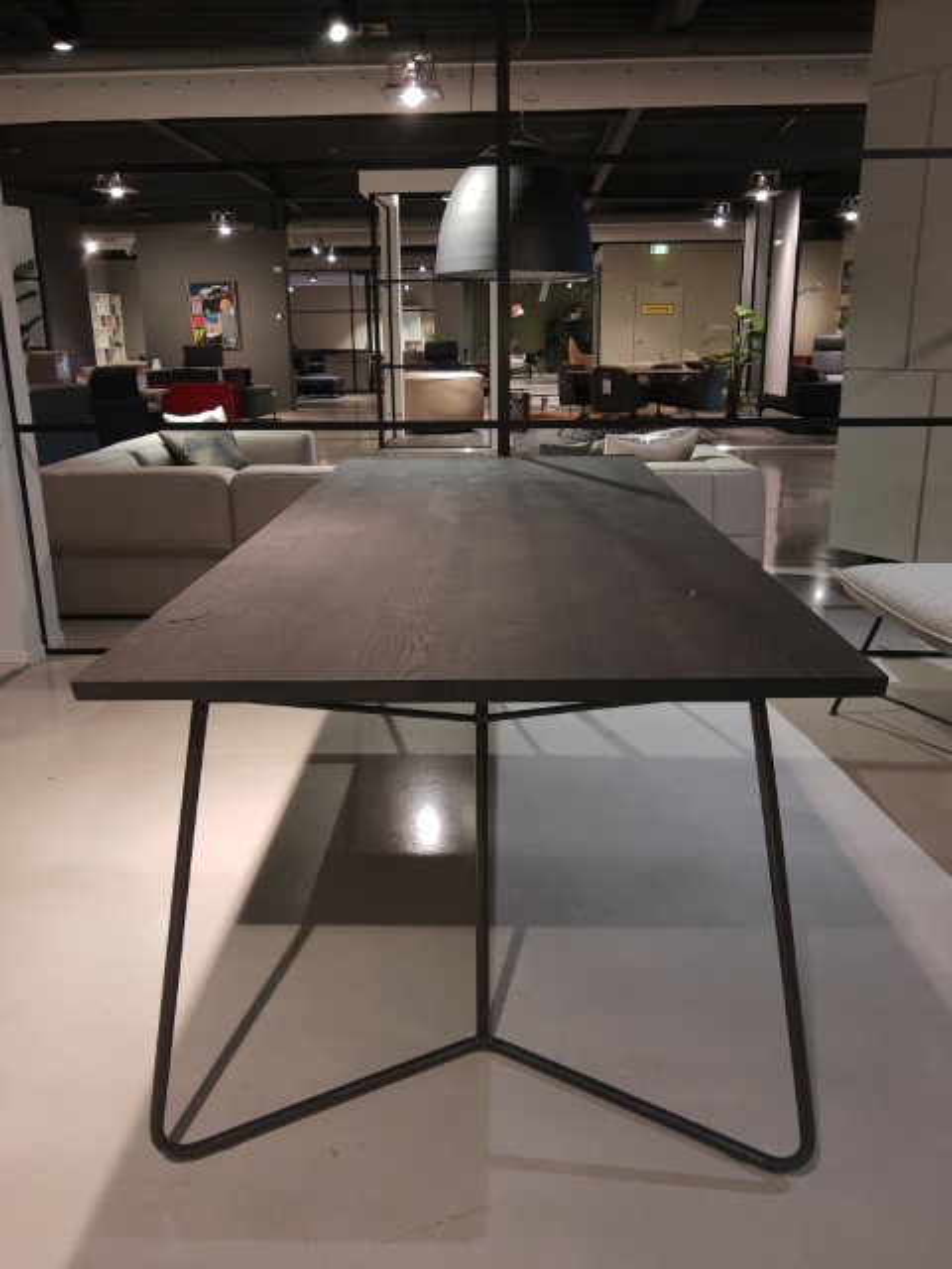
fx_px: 953
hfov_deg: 53.1
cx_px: 476
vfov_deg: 67.3
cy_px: 634
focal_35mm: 26
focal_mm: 3.95
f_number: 1.8
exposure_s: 1/50
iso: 194
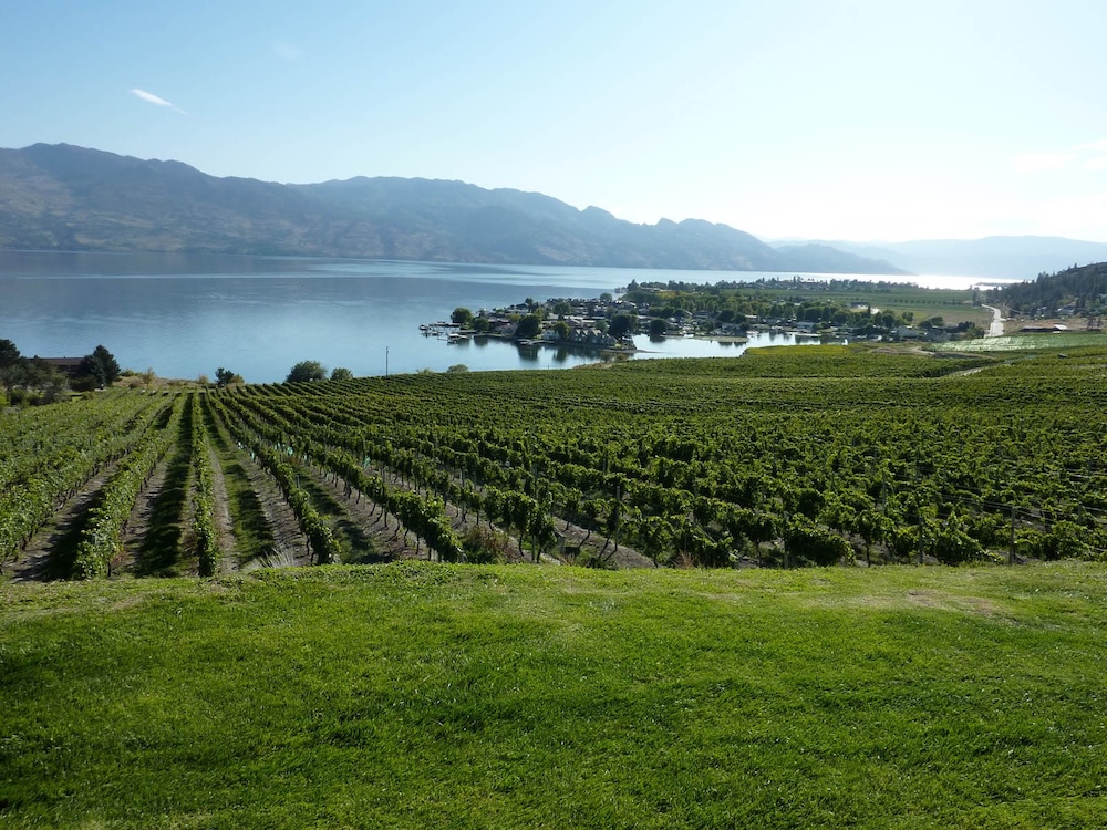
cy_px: 415
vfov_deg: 54.9
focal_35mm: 25
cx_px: 554
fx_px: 799
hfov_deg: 69.4
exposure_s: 1/500
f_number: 5
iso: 125
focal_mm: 4.1
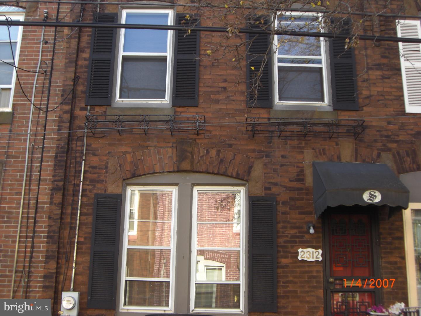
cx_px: 210
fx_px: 572
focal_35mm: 47
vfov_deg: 30.9
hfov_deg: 40.4
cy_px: 158
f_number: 3
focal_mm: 7.6
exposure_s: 1/160
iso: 64
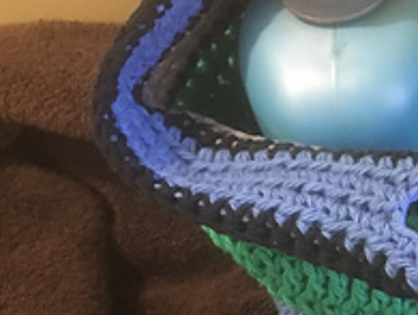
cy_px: 135
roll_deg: +5.5
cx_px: 619
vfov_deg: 15.6
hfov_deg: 18.4
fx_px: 1149
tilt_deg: -43.4
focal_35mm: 95
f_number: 2.2
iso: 400
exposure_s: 1/15
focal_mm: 4.15
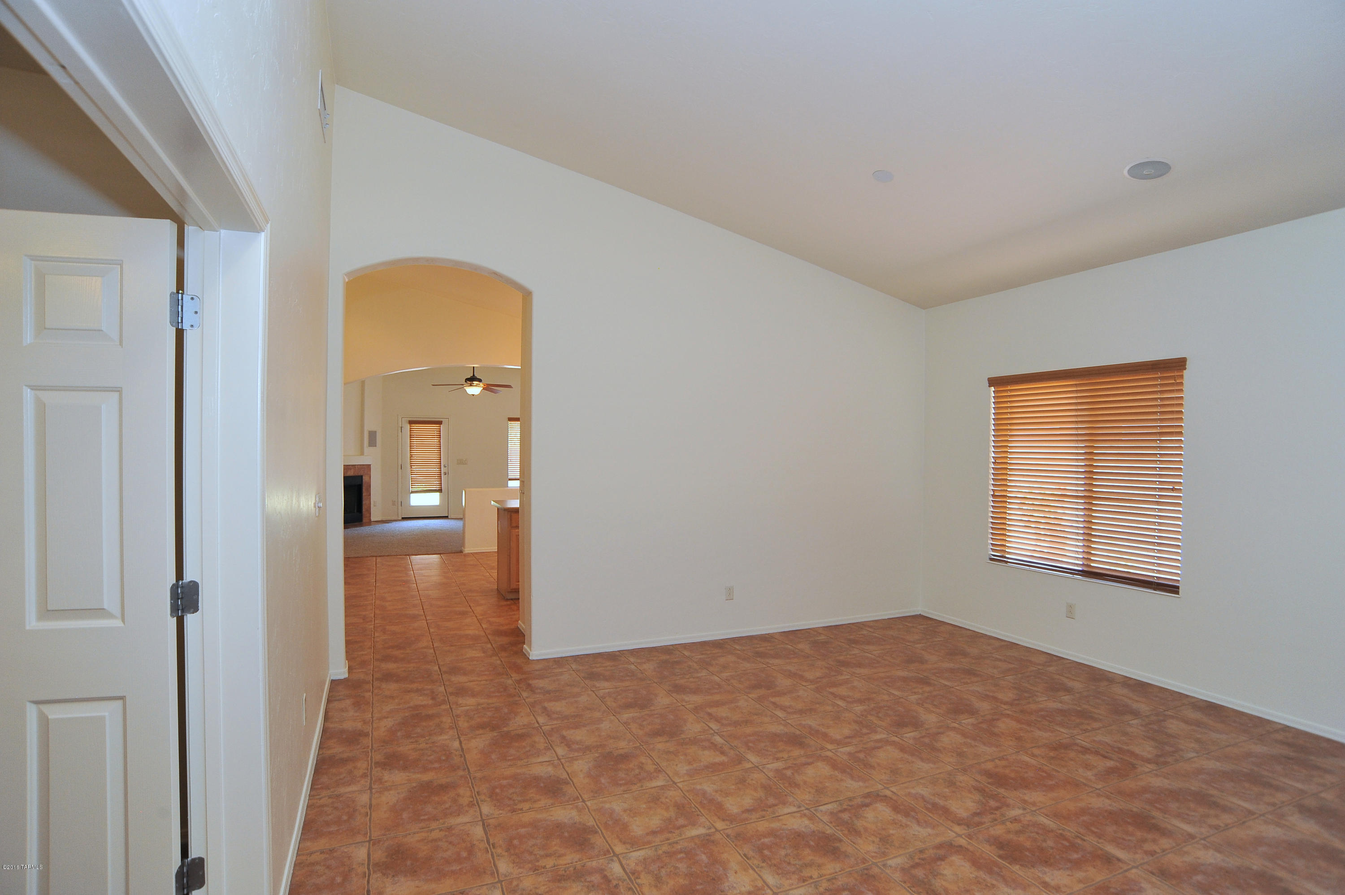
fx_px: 672
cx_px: 672
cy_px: 448
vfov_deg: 67.3
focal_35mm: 18
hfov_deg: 90.0
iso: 1000
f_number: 7.1
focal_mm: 18
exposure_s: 1/30
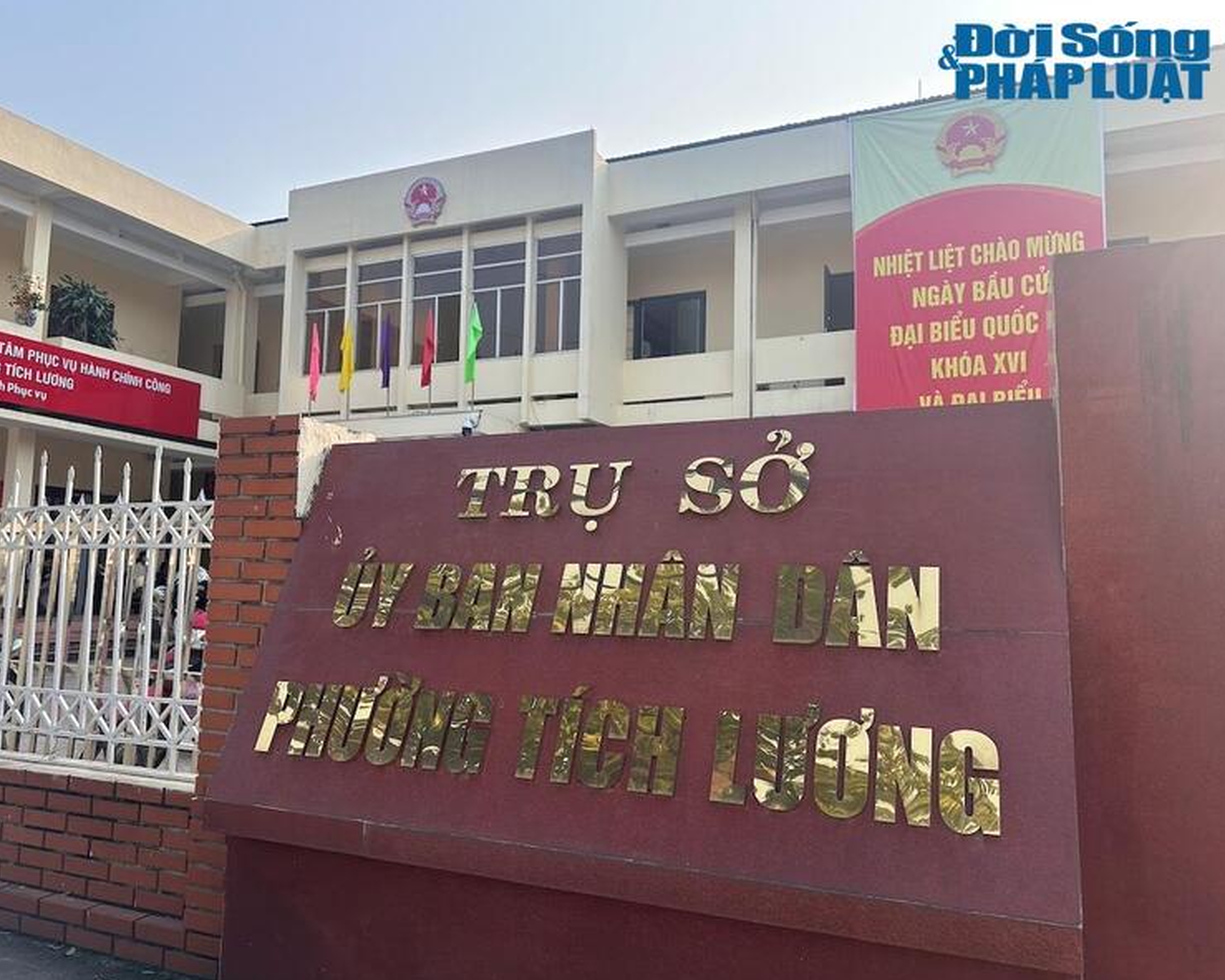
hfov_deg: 66.0
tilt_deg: +6.9
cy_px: 475
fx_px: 943
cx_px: 587
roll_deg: -1.1
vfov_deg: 54.9
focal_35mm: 26
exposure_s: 1/1916
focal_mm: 6.86
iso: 80
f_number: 1.78
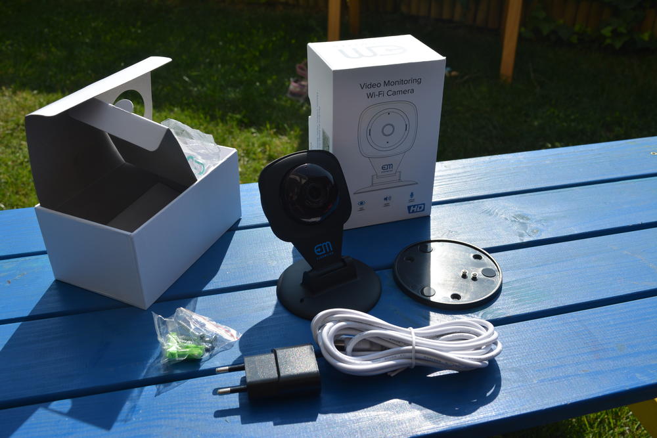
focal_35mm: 36
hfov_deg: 53.1
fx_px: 657
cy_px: 219
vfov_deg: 36.9
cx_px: 328
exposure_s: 1/320
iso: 100
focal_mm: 24
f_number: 9
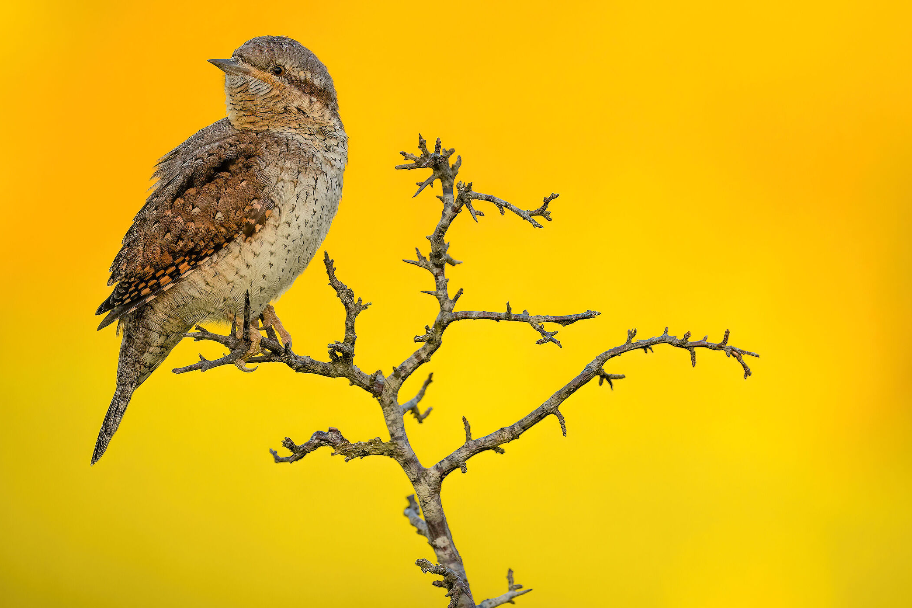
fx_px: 17477
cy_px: 287
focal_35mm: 690
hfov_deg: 3.0
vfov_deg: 2.0
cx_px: 457
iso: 1600
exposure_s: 1/800
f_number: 7.1
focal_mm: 600
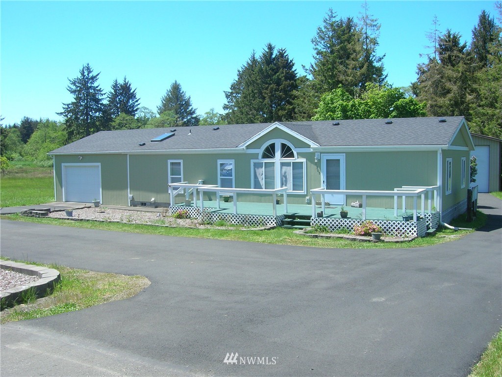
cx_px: 251
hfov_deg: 54.0
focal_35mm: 34
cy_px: 188
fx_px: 493
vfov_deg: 41.8
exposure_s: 1/194
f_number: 4.9
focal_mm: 5.7
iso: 50
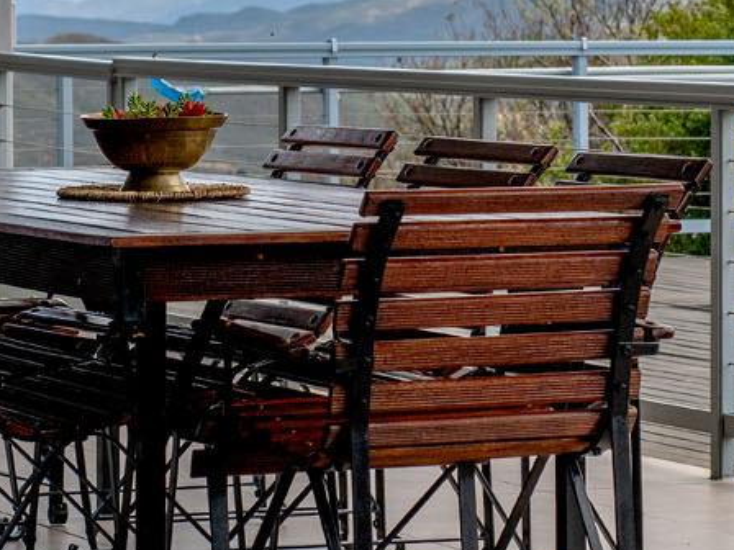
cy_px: 49
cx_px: 441
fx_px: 4368
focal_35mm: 206
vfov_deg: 7.2
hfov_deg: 9.6
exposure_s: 1/1250
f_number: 5.6
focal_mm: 50
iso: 125
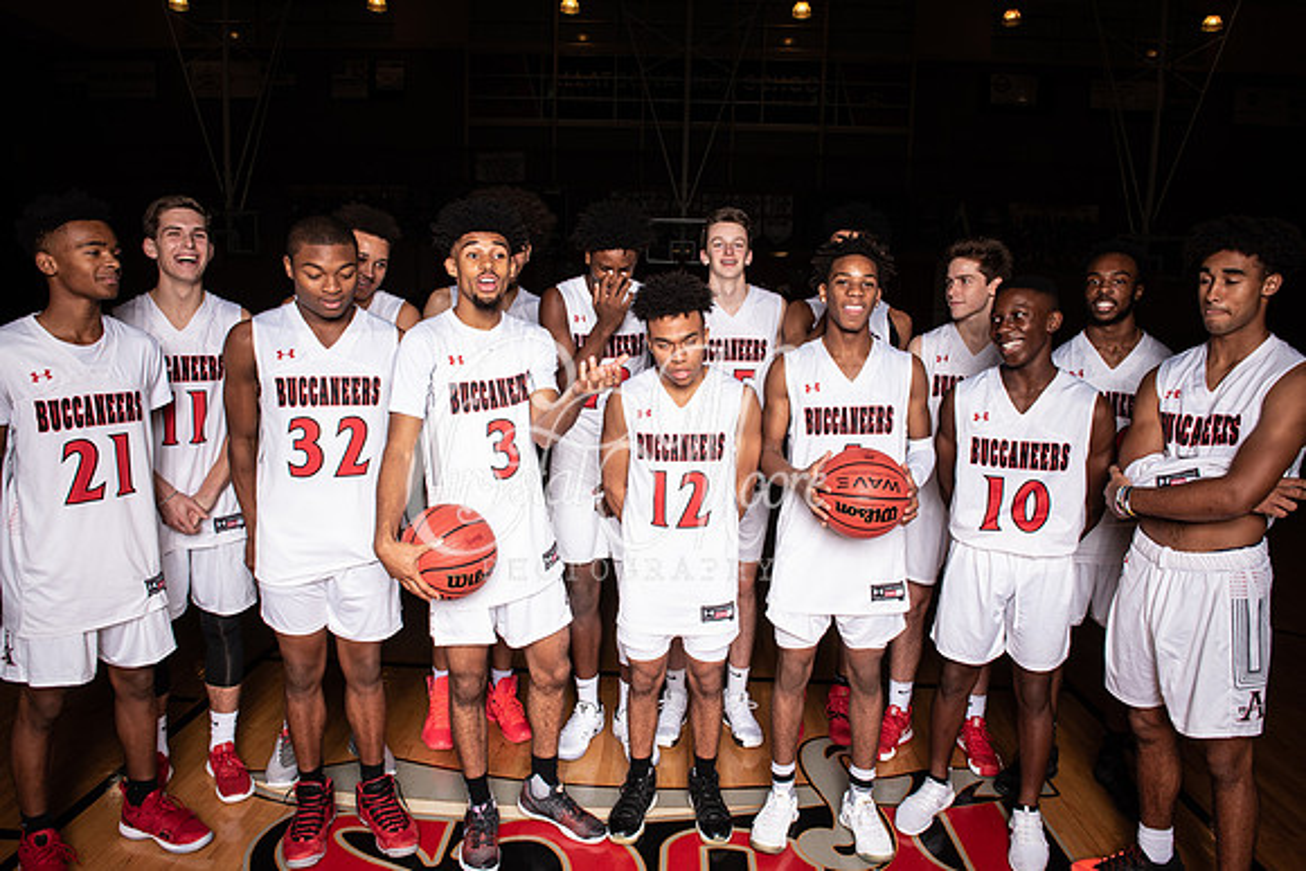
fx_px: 871
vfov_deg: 53.2
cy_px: 436
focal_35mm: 24
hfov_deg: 73.7
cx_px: 653
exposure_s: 1/200
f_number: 14
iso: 320
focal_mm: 24
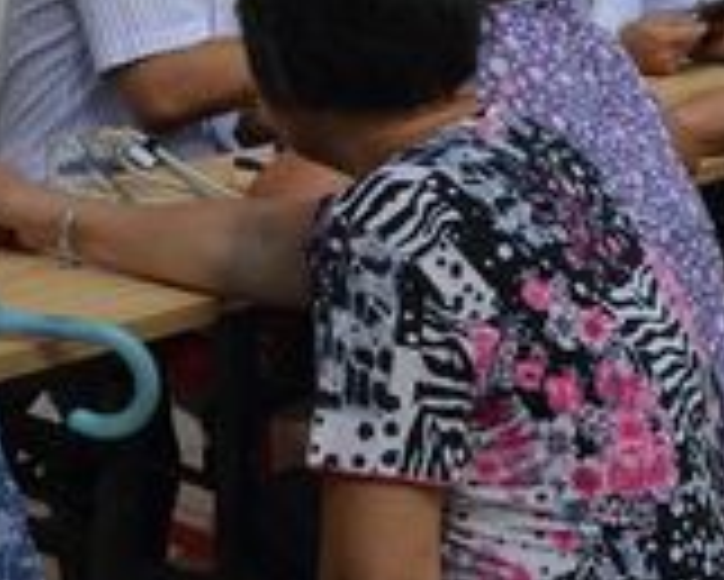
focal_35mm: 122
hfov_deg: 15.7
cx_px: 441
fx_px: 2619
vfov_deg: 12.6
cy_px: 72
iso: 200
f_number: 7.1
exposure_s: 1/200
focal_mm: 35
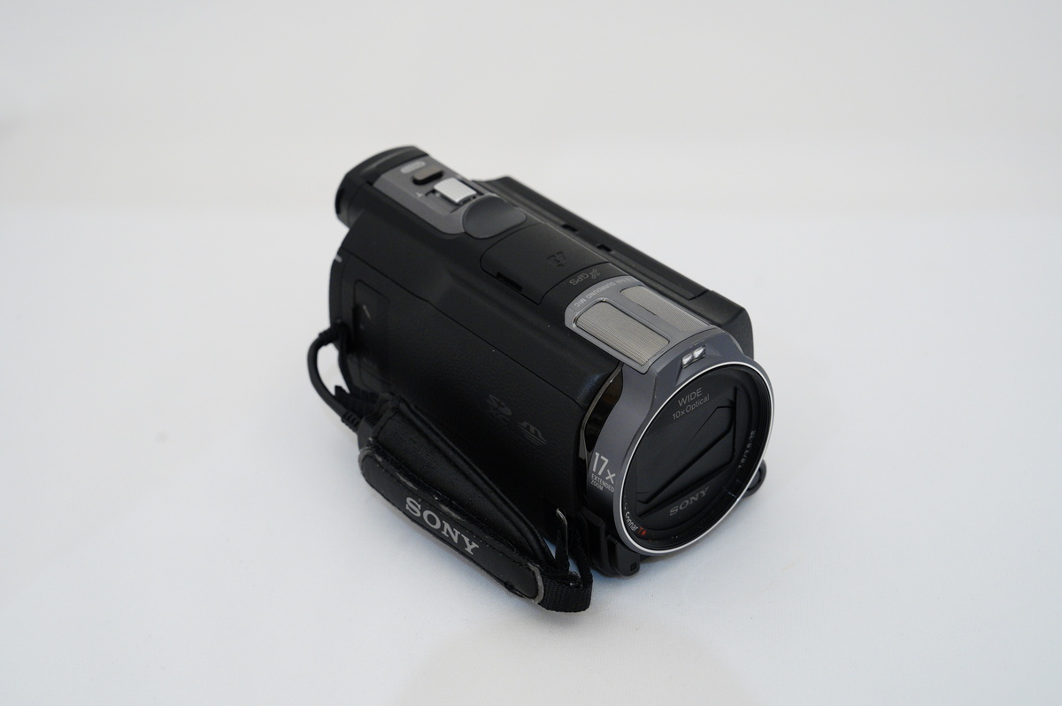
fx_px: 2063
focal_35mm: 70
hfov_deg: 28.9
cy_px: 353
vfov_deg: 19.4
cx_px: 531
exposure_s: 1/125
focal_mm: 70
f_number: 8
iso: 2000
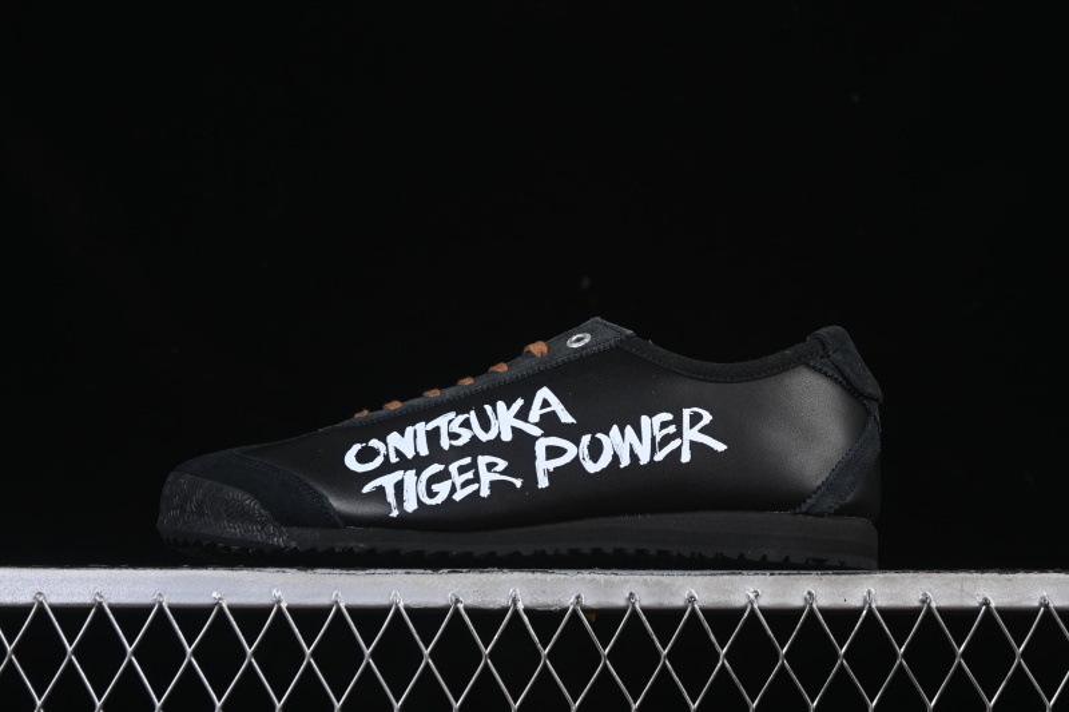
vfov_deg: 18.2
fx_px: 2226
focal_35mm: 75
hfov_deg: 27.0
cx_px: 534
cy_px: 356
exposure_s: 1/125
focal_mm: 50
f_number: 7.1
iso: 160
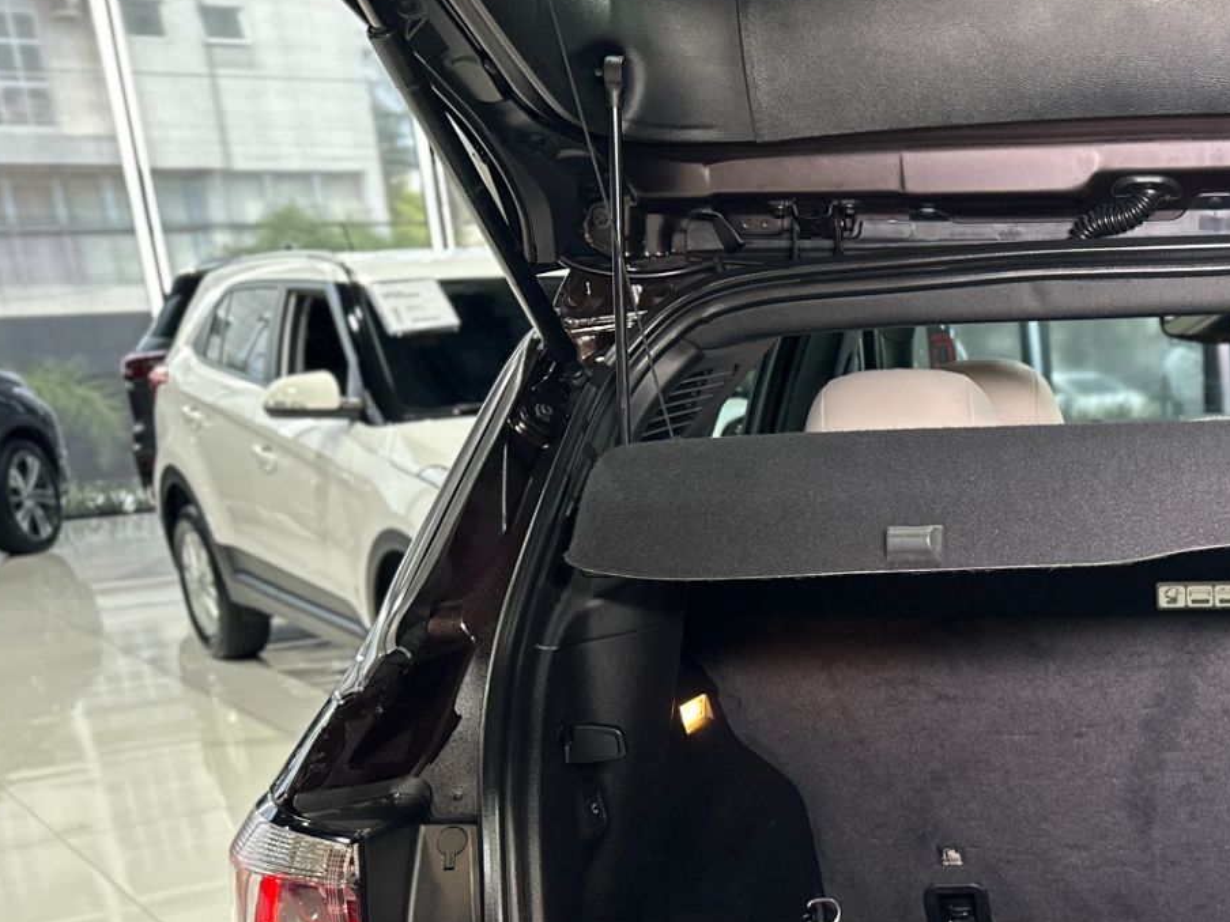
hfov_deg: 34.0
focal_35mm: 51
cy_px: 872
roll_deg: +1.3
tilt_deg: -18.3
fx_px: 1812
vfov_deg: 27.3
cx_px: 1246
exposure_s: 1/60
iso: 250
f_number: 1.78
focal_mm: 6.86
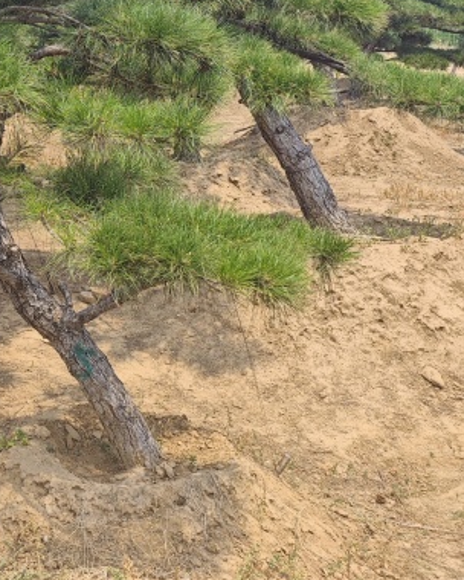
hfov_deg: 22.8
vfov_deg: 29.1
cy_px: 86
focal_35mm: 63
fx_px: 1081
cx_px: -47
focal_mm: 8.7
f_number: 1.9
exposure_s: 1/1320
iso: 50
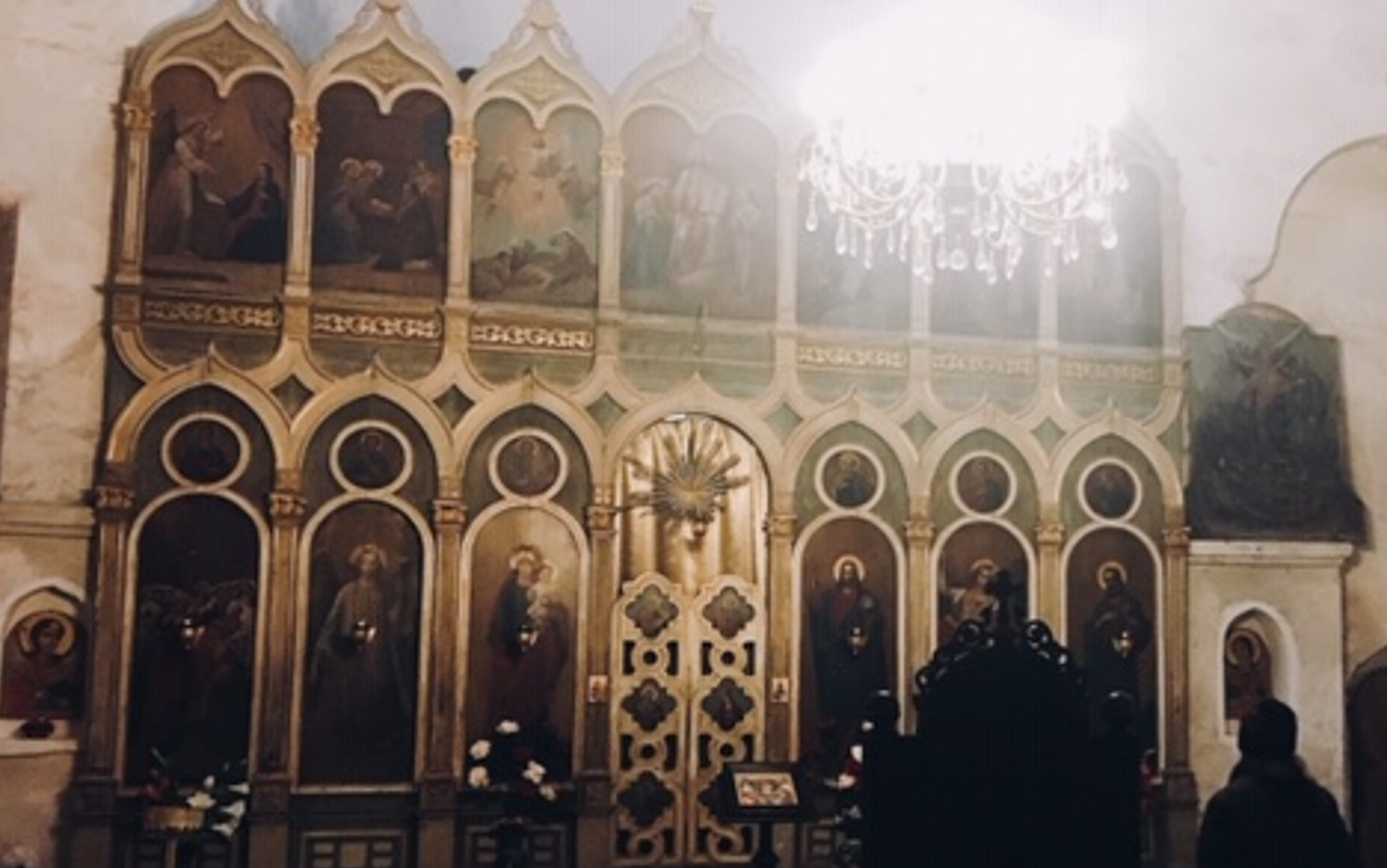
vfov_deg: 30.5
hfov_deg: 46.4
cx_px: 931
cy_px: 533
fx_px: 1588
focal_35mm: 42
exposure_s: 1/17
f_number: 2.2
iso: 320
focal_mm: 4.15
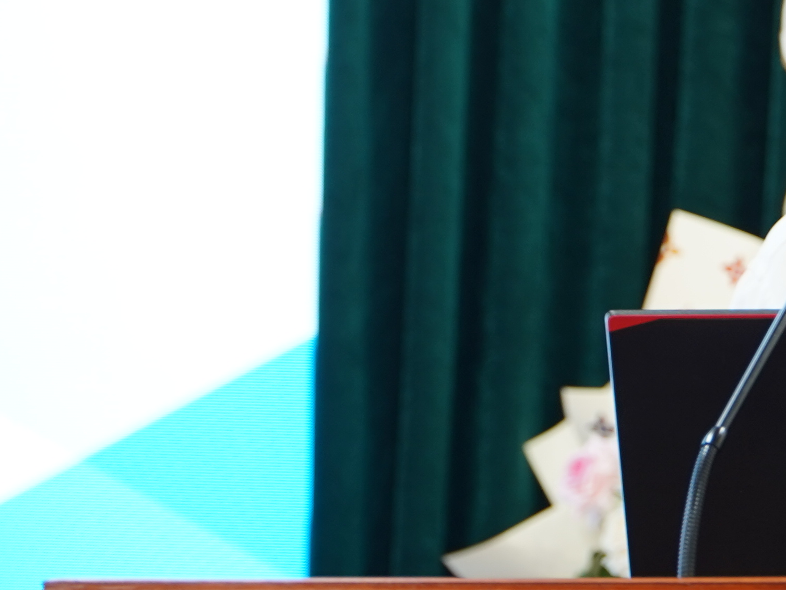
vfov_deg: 5.0
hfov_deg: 6.7
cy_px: -61
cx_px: 937
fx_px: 6677
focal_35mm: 294
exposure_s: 1/10
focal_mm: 78
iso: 250
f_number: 4
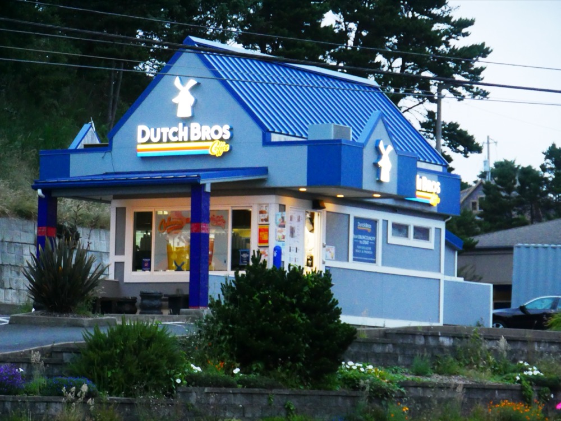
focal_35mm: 156
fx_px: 2529
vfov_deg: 9.5
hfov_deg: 12.7
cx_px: 280
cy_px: 210
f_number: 5.8
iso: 3200
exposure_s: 1/60
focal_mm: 78
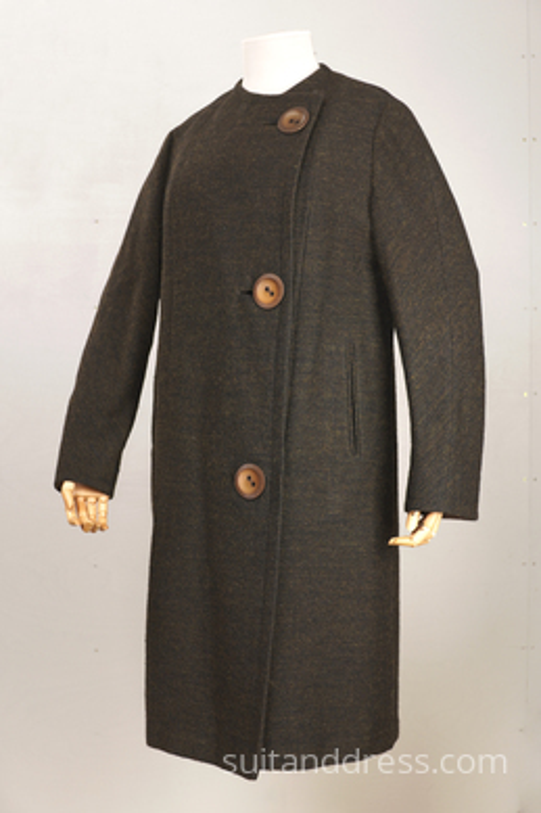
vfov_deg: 41.1
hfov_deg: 28.1
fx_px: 1083
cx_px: 270
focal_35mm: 48
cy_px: 406
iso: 200
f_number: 4.5
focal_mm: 32
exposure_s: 1/15
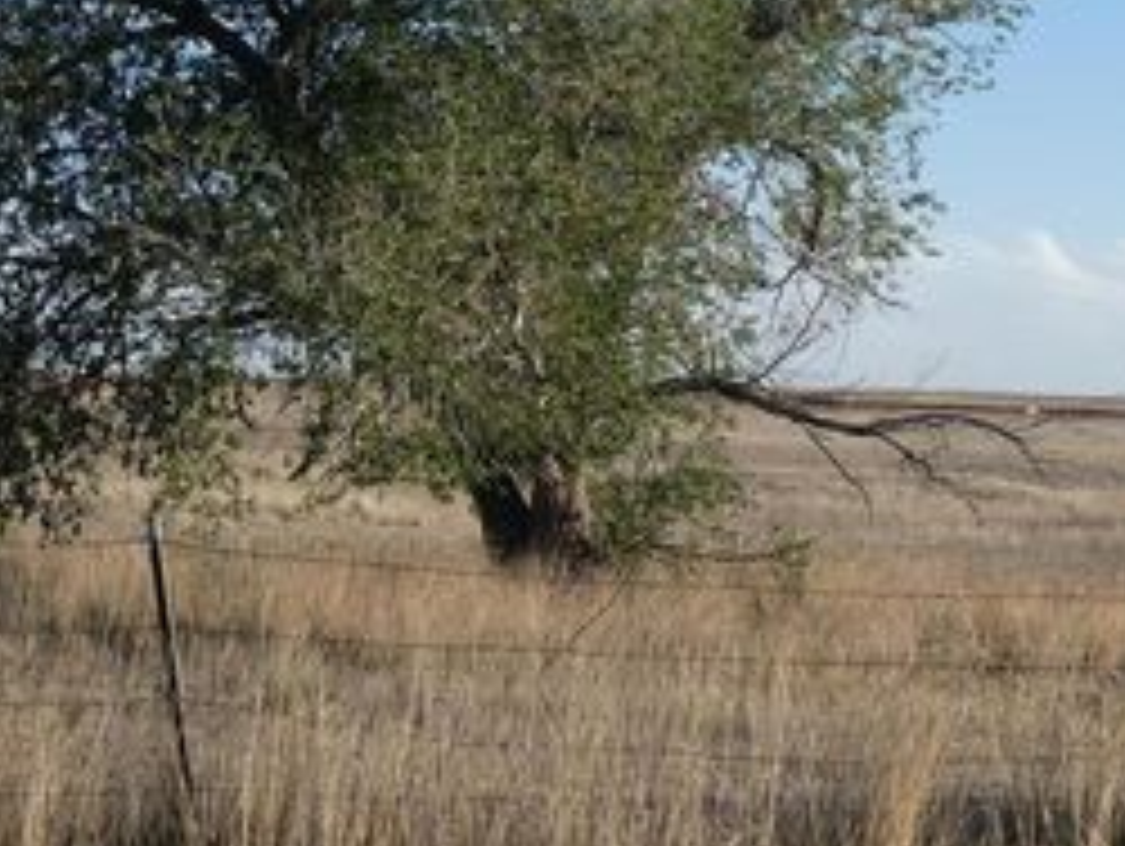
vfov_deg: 13.7
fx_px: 3513
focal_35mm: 108
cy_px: 218
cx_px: 585
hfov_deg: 18.2
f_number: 4.1
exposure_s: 1/320
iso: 80
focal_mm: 9.6
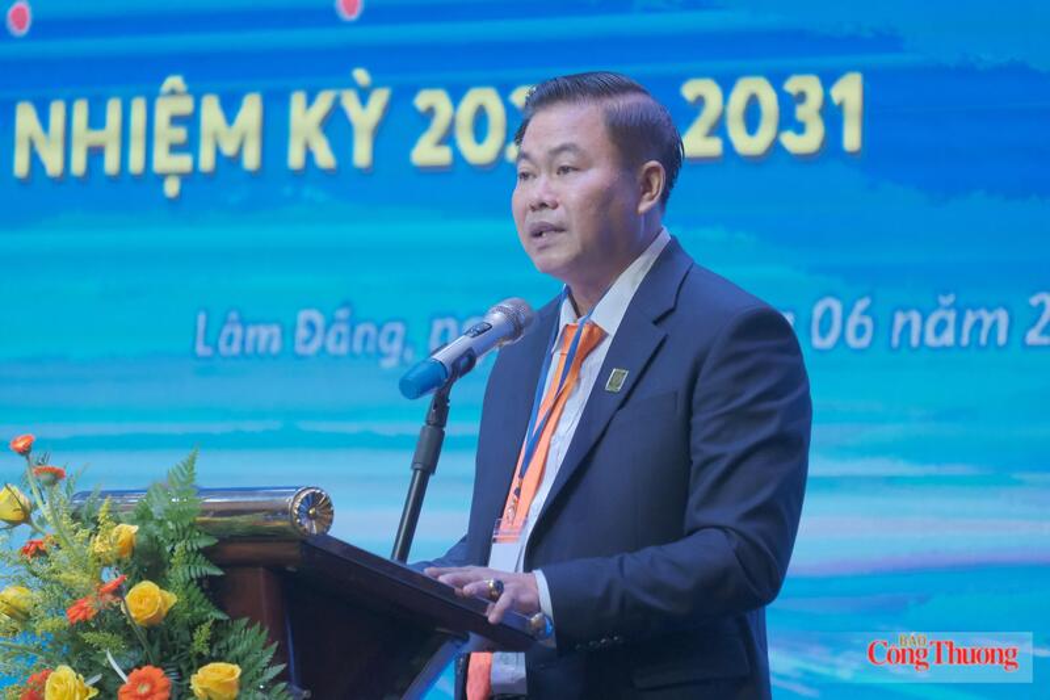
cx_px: 525
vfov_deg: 6.2
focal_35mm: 223
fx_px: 6502
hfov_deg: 9.2
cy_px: 350
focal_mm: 148.5
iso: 4000
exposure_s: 1/450
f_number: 4.5
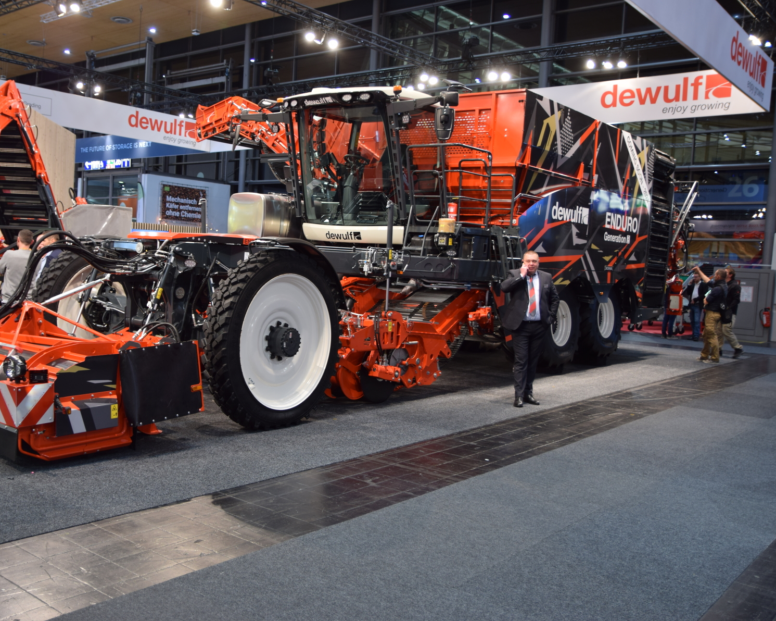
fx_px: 781
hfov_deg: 52.5
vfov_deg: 43.3
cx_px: 314
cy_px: 309
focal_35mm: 34
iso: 200
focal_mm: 20
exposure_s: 1/40
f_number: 3.2
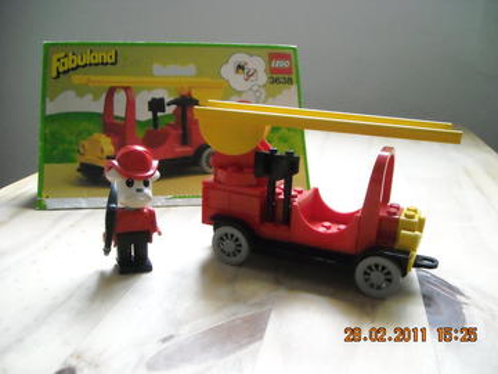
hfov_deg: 52.6
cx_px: 249
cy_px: 187
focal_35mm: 35
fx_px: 504
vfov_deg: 40.7
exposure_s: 1/28
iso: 800
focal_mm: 5.7
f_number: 2.8
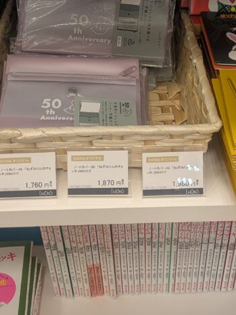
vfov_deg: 34.0
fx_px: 500
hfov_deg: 26.5
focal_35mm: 55
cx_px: 124
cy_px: 66
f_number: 1.89
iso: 92
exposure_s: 1/100
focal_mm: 5.43
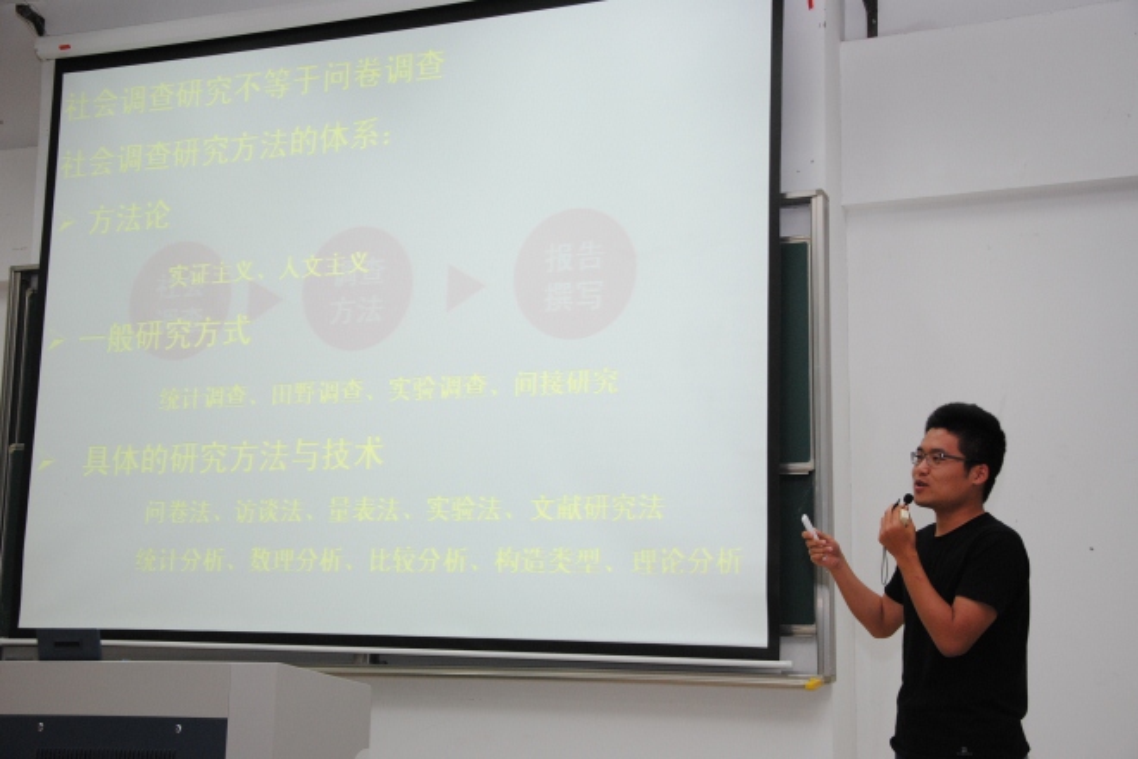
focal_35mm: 48
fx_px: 1517
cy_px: 380
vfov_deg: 28.1
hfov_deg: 41.1
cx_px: 569
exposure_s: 1/60
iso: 500
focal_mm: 32
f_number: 4.2
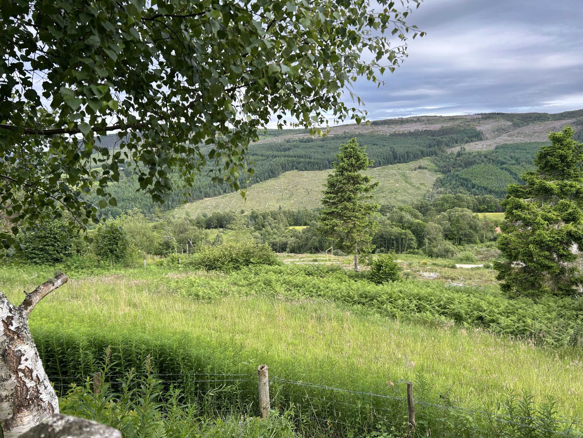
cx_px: 292
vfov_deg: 53.1
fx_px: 438
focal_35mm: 26
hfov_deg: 67.3
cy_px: 219
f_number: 1.5
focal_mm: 5.7
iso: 50
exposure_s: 1/728
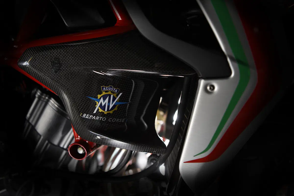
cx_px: 147
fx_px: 310
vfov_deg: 35.1
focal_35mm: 38
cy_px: 98
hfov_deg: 50.7
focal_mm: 38
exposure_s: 1/50
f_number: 3.2
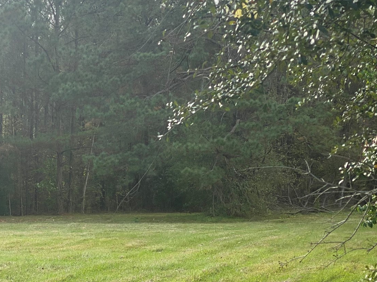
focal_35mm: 97
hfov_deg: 20.0
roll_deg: +1.1
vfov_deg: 15.2
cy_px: 163
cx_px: 70
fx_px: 1056
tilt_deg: +1.5
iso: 20
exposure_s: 1/600
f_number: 2
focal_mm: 6
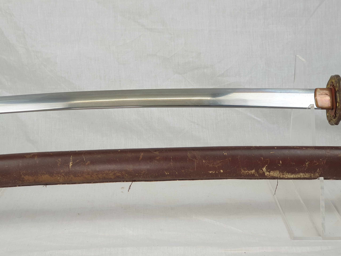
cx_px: 170
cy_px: 128
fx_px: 512
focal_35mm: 52
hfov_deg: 36.8
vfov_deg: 28.0
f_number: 2.4
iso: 100
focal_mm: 6
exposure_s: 1/50
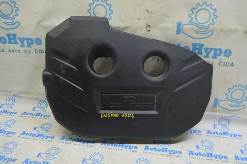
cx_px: 124
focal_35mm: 33
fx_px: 226
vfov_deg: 39.9
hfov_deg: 57.3
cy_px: 82
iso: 400
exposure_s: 1/20
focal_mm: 22
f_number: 5.6
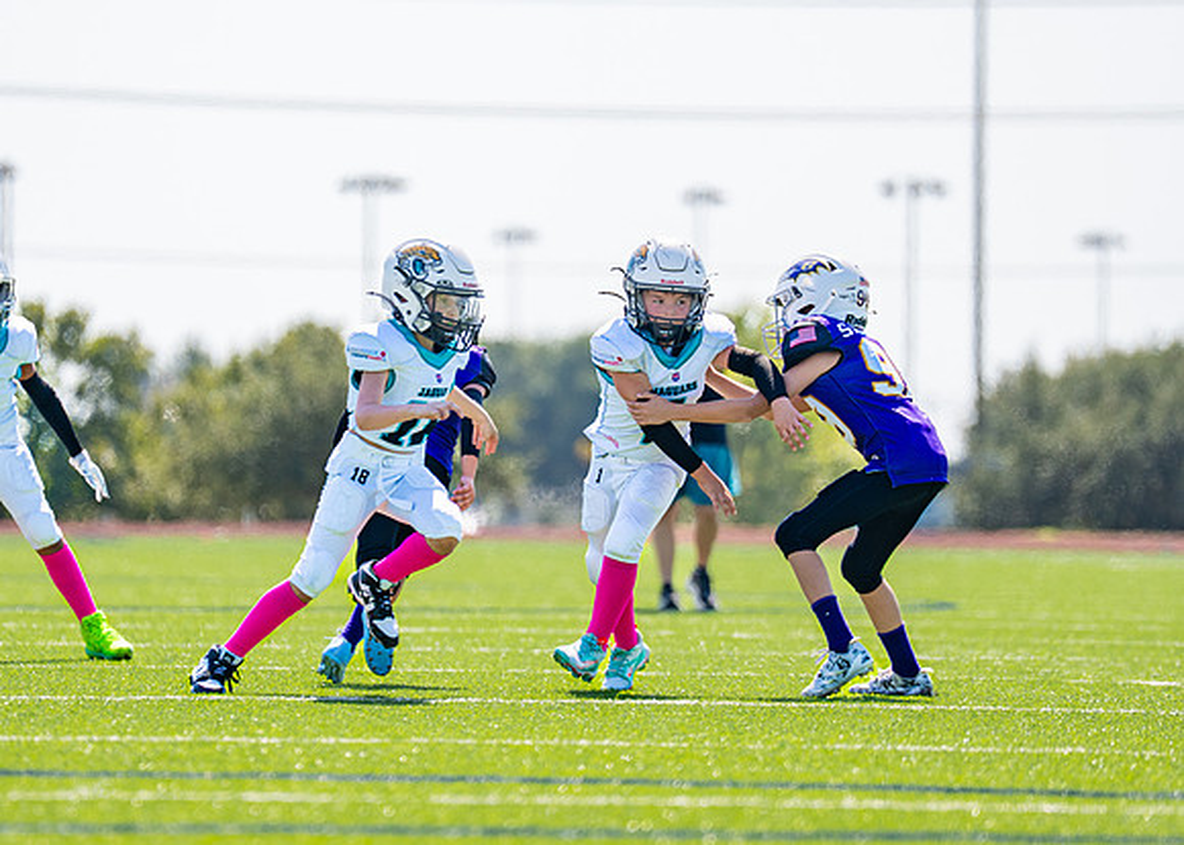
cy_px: 398
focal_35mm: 331
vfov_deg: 4.4
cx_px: 593
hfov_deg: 6.1
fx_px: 11123
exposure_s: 1/2000
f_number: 2.8
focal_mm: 200
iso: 125
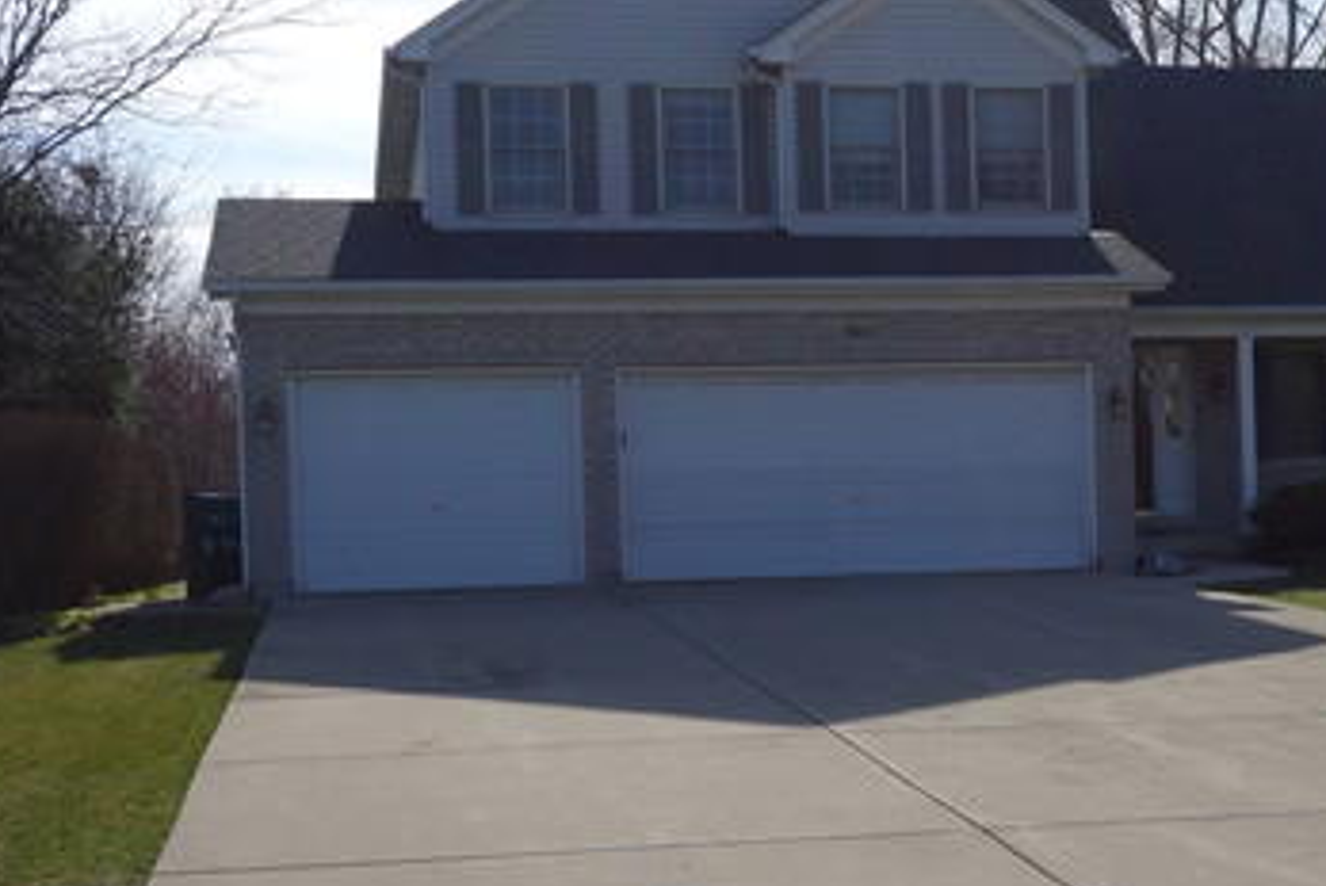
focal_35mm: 70
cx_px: 1013
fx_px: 2580
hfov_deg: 28.4
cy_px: 567
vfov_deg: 19.5
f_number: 5.6
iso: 125
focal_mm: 14.23
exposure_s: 1/640
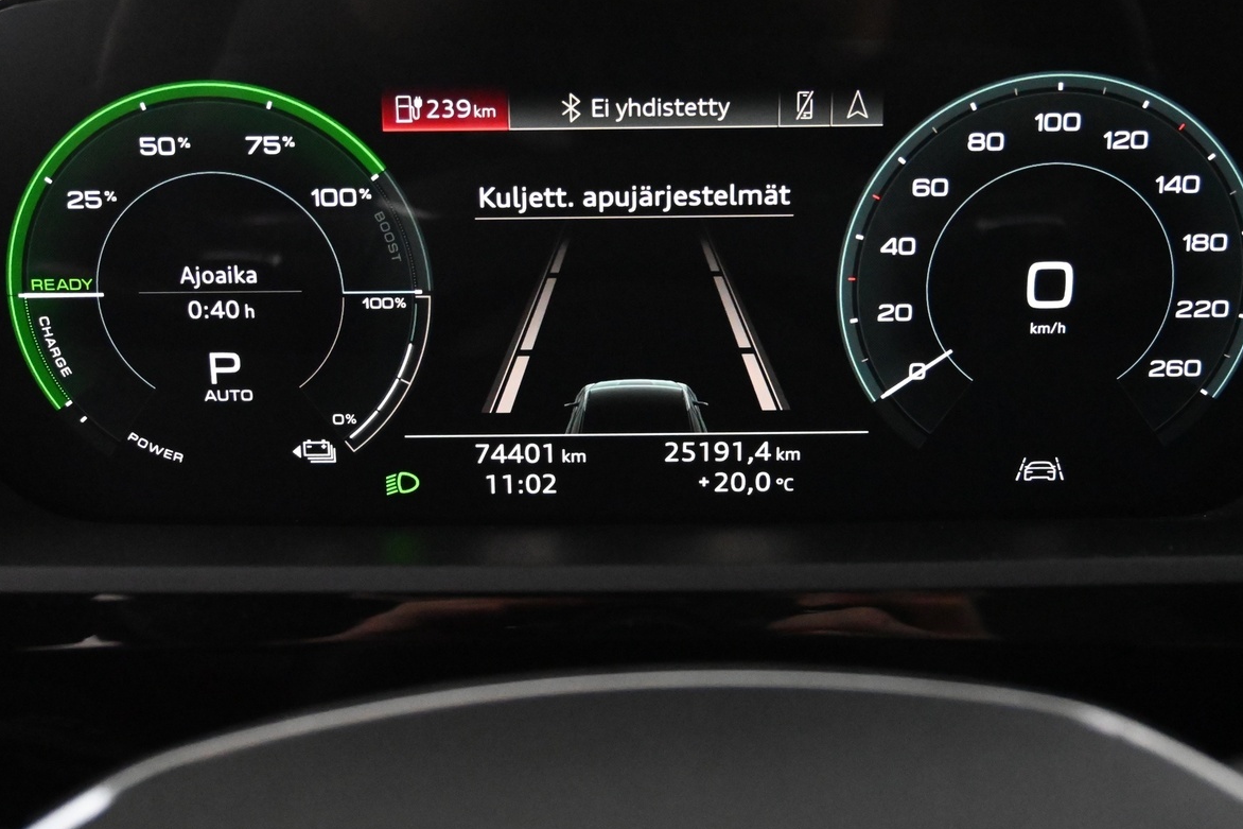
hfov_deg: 41.4
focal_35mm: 48
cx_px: 634
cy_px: 329
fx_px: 1646
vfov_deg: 28.2
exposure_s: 1/40
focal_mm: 23
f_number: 4.2
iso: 8000
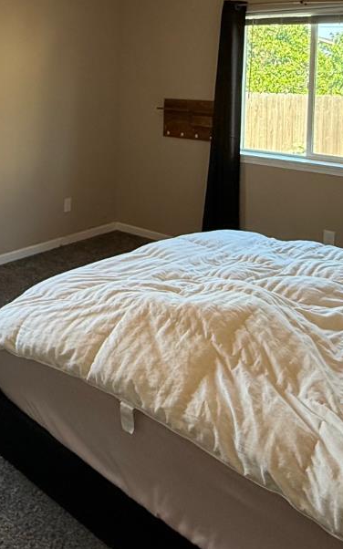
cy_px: 89
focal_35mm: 37
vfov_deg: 48.9
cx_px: 76
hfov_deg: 33.6
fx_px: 554
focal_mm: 2.22
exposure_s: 1/120
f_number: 2.2
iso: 200
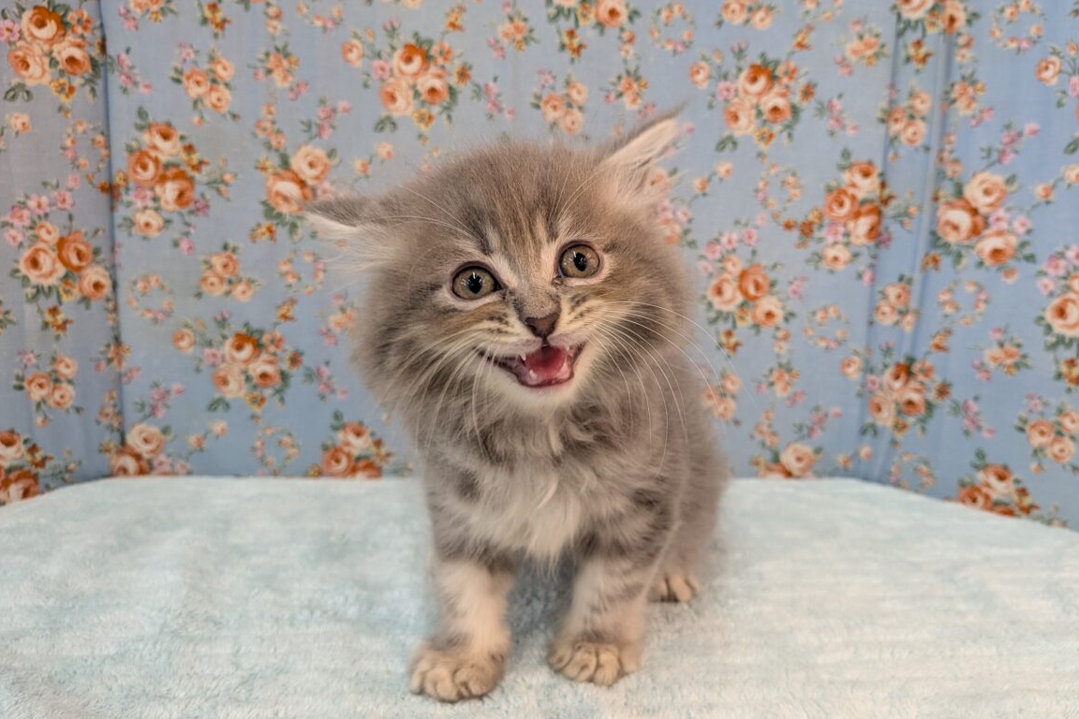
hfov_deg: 69.4
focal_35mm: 26
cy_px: 337
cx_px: 553
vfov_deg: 49.5
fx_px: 779
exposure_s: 1/120
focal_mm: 4.53
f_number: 1.7
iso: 146
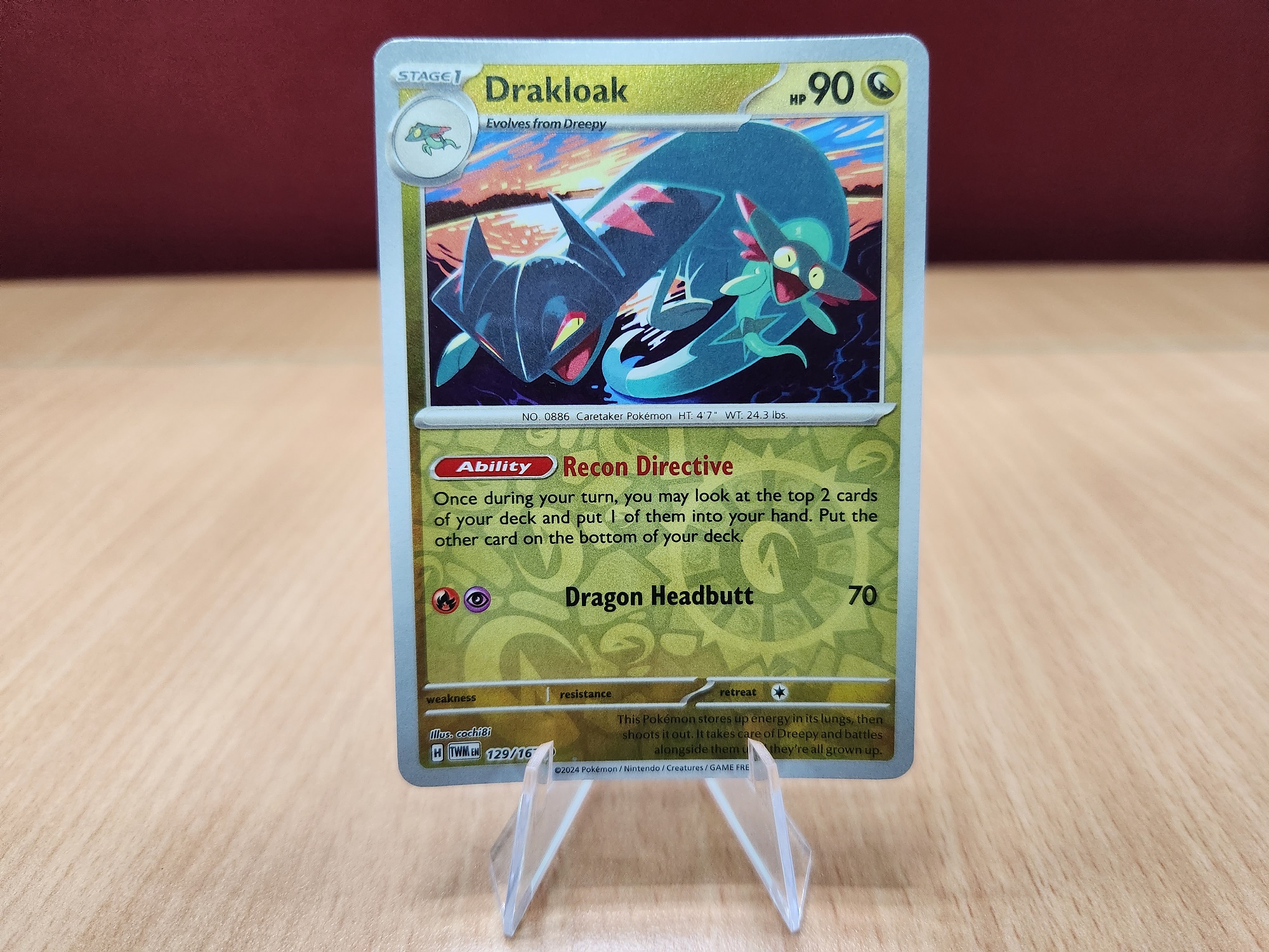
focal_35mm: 23
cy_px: 476
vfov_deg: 58.9
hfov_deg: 73.9
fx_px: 843
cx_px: 634
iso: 800
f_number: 1.8
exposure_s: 1/120
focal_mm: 5.4
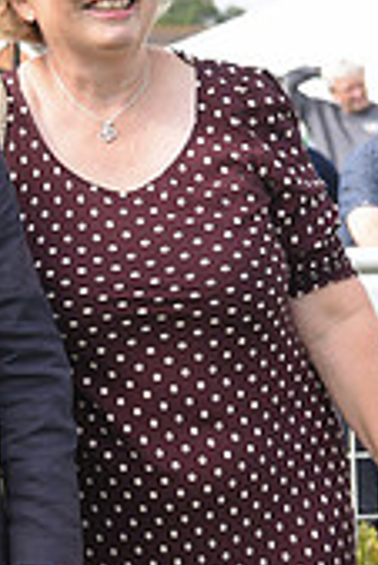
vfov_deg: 9.6
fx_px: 3348
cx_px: -565
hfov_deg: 6.2
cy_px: 192
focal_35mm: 213
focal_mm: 62
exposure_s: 1/800
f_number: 5.6
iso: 500
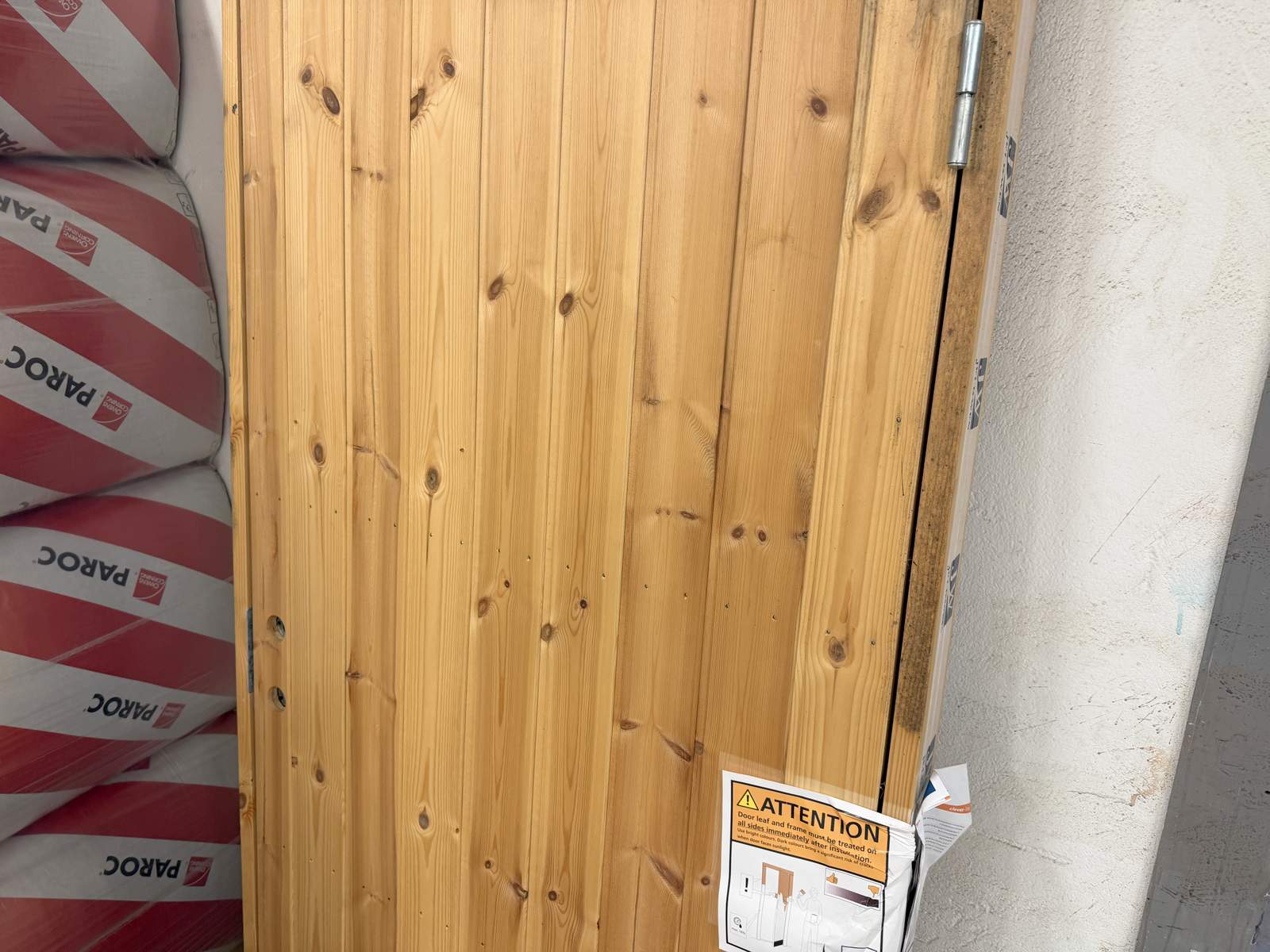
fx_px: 881
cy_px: 476
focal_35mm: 24
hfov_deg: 71.6
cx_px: 635
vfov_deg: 56.8
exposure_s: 1/50
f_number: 1.78
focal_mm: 6.76
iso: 125
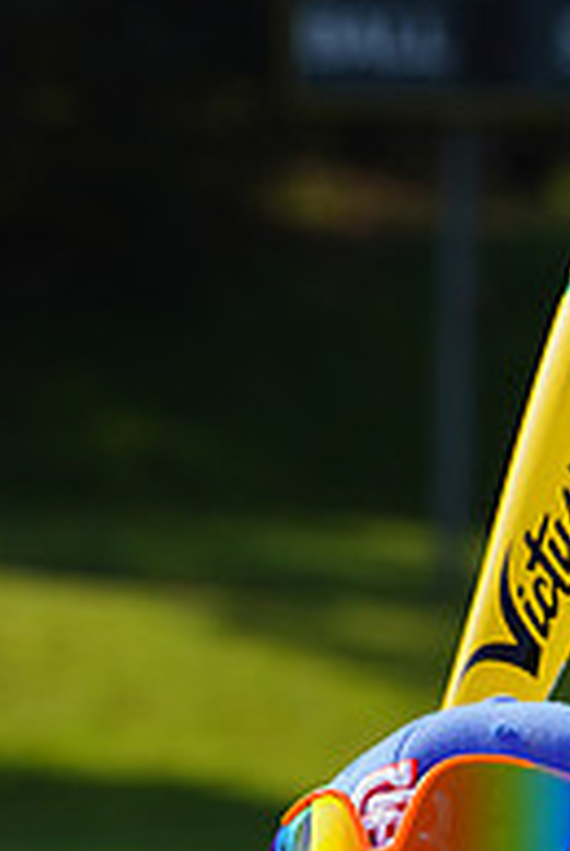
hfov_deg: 2.7
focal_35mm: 505
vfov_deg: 4.1
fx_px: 11950
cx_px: 506
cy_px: 1101
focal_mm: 169
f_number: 10
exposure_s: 1/250
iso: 100
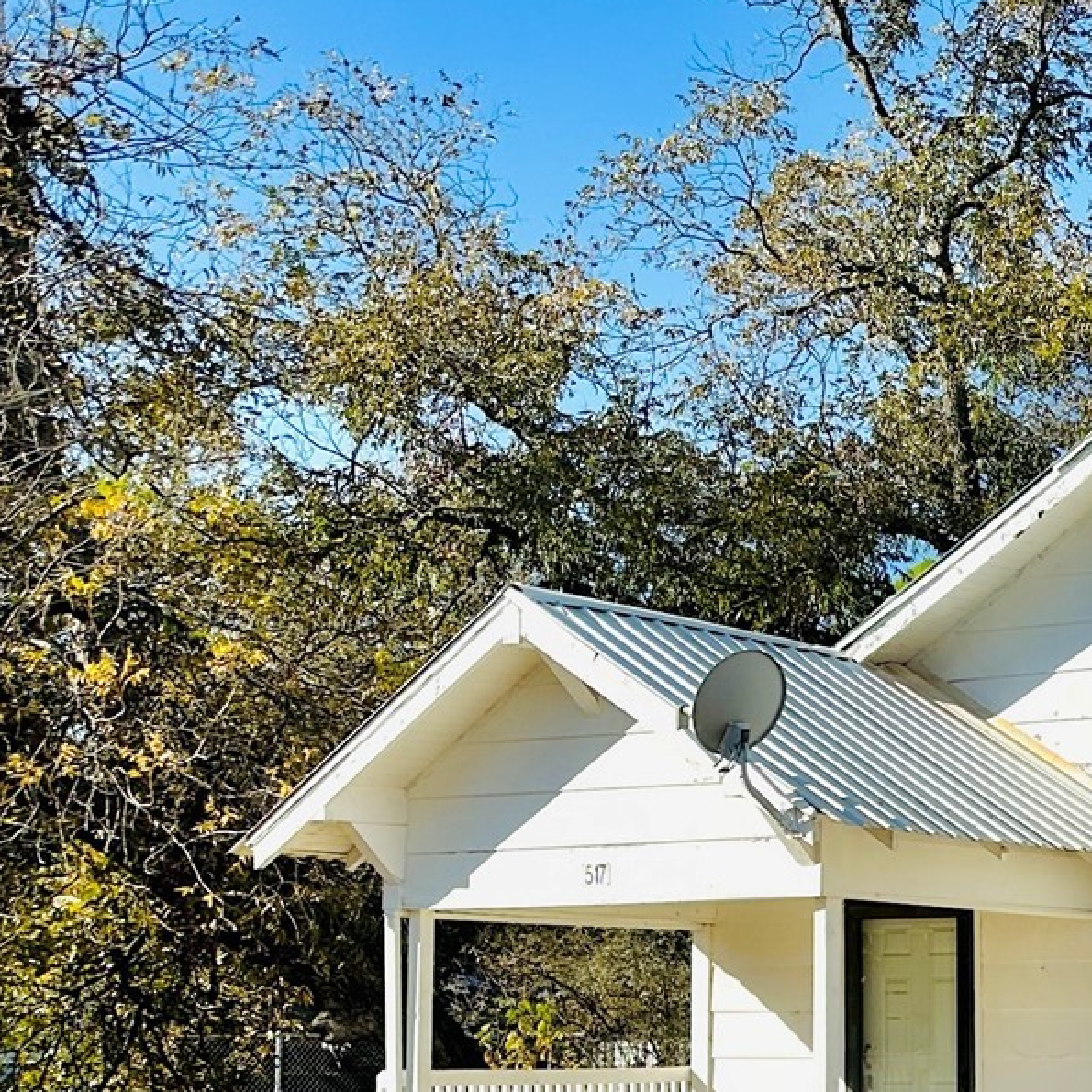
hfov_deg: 19.9
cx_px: 1723
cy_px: 978
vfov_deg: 23.1
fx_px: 2605
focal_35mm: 73
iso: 80
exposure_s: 1/4545
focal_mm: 6.86
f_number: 1.78
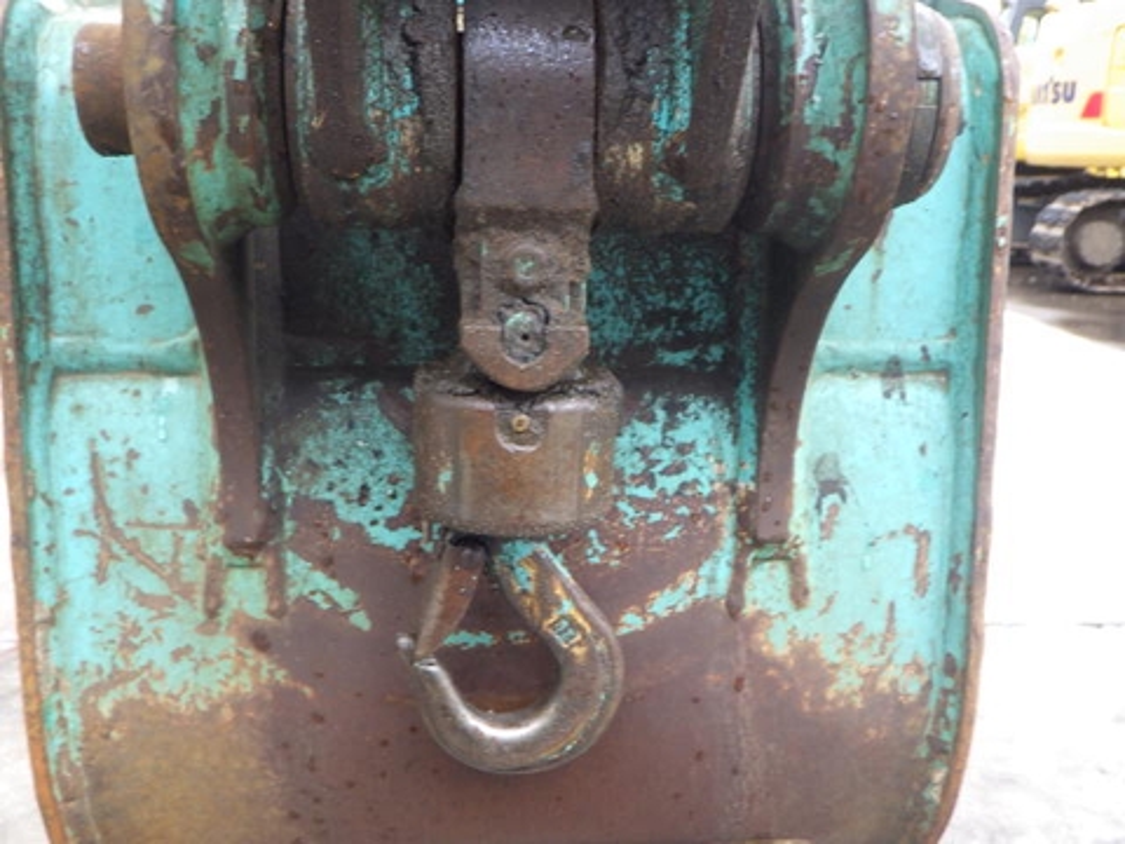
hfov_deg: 54.0
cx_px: 562
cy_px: 422
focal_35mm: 34
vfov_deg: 41.8
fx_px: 1105
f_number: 3.8
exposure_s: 1/80
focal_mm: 6.1
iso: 125
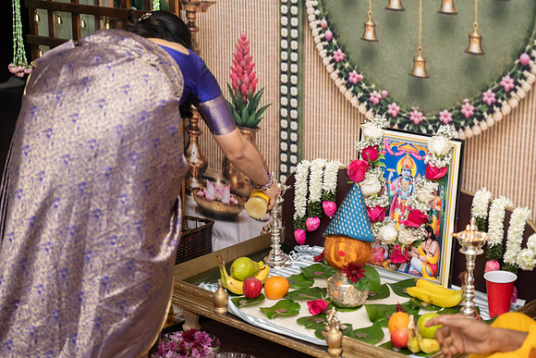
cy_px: 179
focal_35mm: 72
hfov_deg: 28.0
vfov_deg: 18.9
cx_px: 268
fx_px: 1074
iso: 640
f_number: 2.8
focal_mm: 71
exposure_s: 1/200
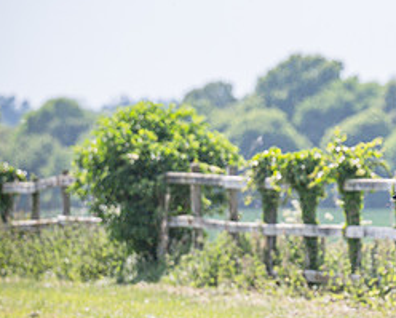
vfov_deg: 2.4
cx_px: 459
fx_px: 7733
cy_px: 135
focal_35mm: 659
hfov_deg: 2.9
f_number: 4
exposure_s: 1/3200
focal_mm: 155
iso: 400
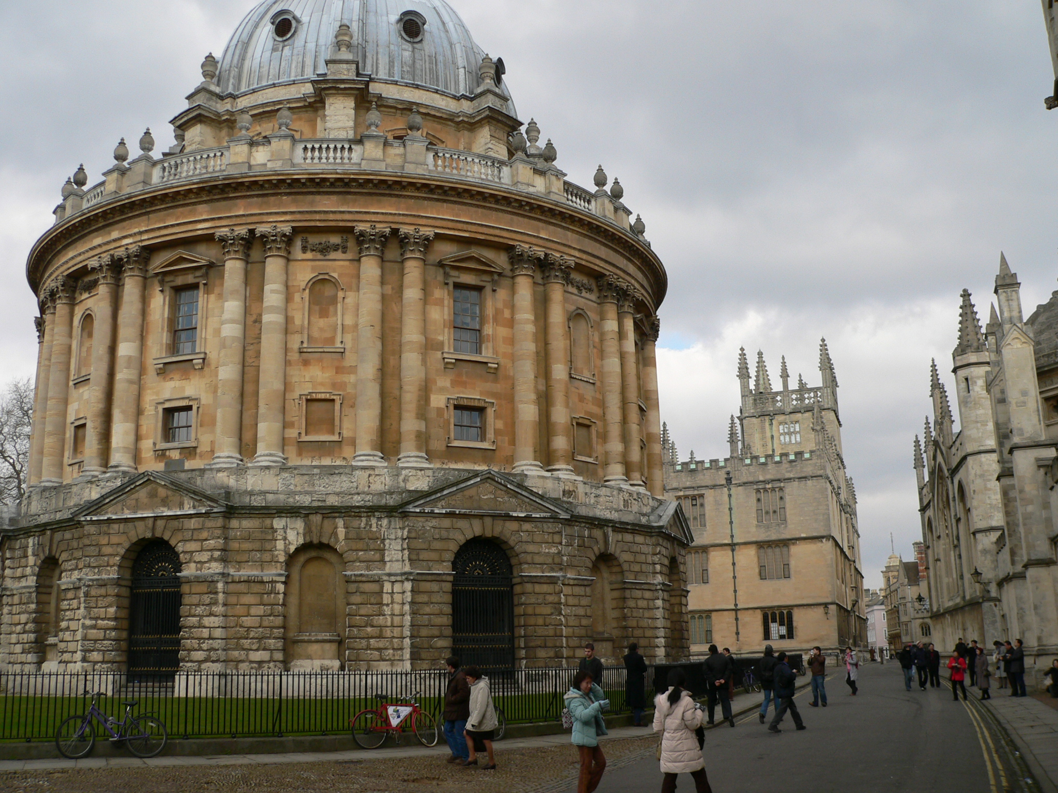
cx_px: 529
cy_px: 396
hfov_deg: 51.4
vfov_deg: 39.7
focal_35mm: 36
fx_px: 1100
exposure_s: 1/320
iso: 80
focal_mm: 6
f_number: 4
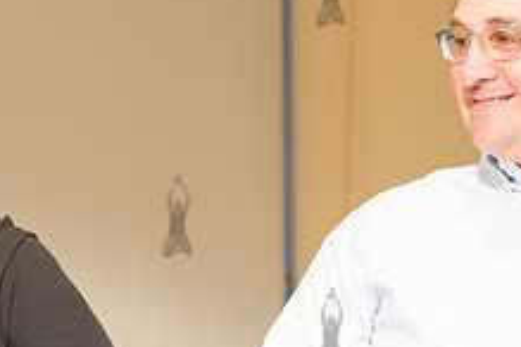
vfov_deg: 6.5
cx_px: -131
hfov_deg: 9.6
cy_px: 329
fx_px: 3068
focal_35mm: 212
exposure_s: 1/100
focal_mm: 80
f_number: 4
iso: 2500
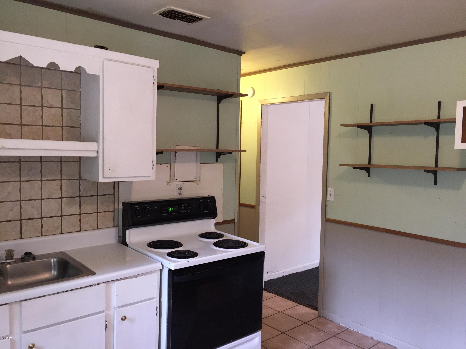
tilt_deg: -3.5
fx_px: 390
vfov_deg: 48.2
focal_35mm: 29
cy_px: 174
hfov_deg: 61.7
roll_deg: -2.3
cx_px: 233
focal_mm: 4.15
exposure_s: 1/30
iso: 80
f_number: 2.2
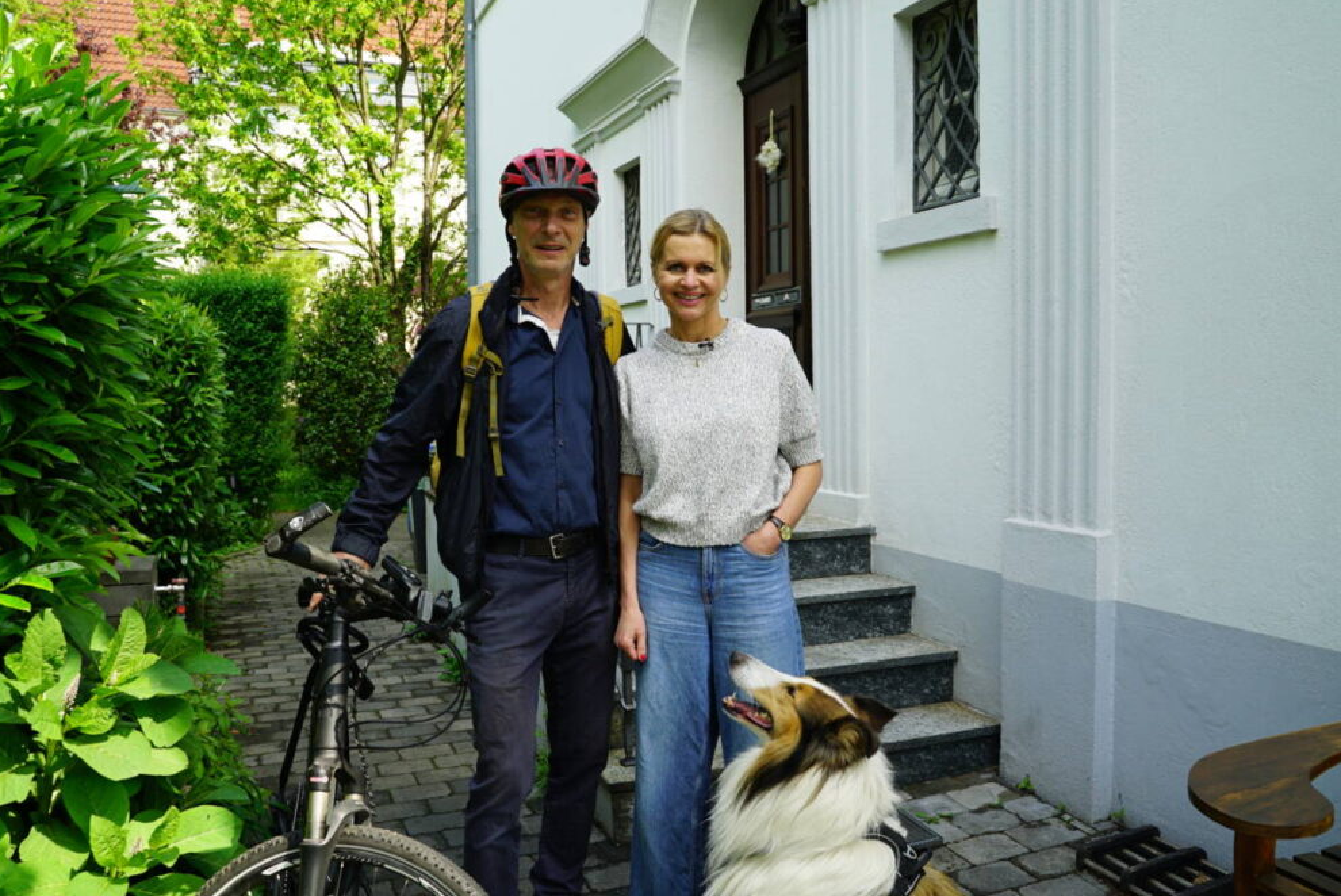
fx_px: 1155
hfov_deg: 60.2
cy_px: 460
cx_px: 650
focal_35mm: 31
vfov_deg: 42.4
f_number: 7.1
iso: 100
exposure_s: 1/80
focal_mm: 30
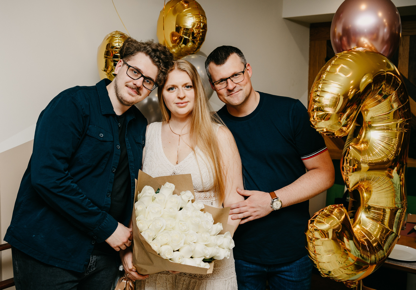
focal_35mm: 37
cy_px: 122
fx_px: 435
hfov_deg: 51.0
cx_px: 182
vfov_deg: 36.8
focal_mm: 31
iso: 200
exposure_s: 1/160
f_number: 3.5
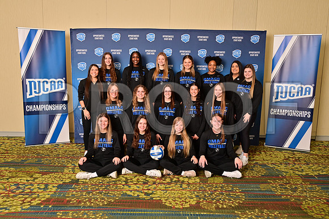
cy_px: 110
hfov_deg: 60.3
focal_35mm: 31
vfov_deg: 42.3
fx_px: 283
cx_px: 164
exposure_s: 1/125
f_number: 10
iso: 400
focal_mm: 31
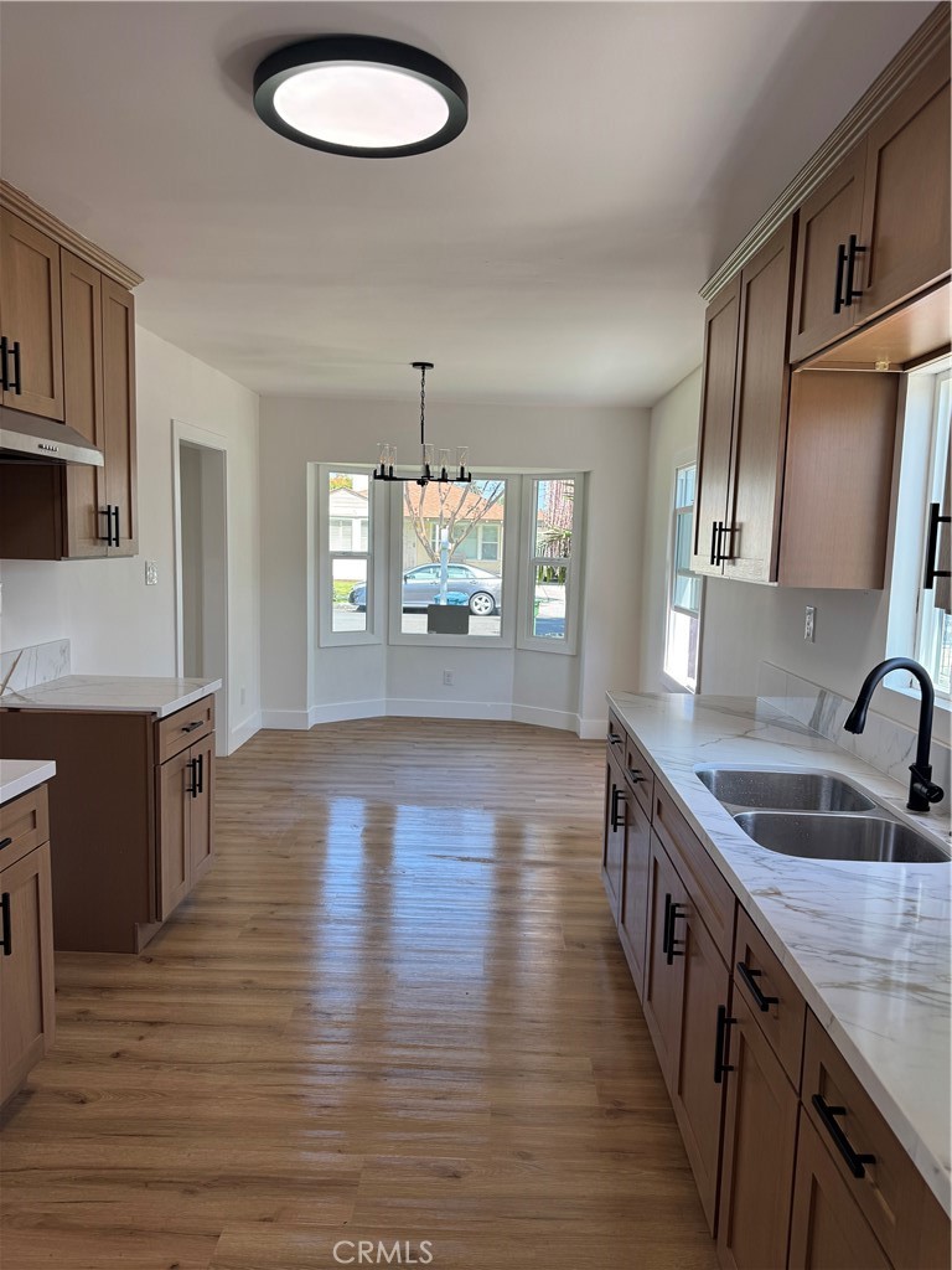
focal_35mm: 24
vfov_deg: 71.6
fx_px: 880
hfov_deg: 56.8
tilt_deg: -5.3
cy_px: 635
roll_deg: -0.5
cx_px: 476
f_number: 1.78
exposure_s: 1/222
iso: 64
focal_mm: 6.76
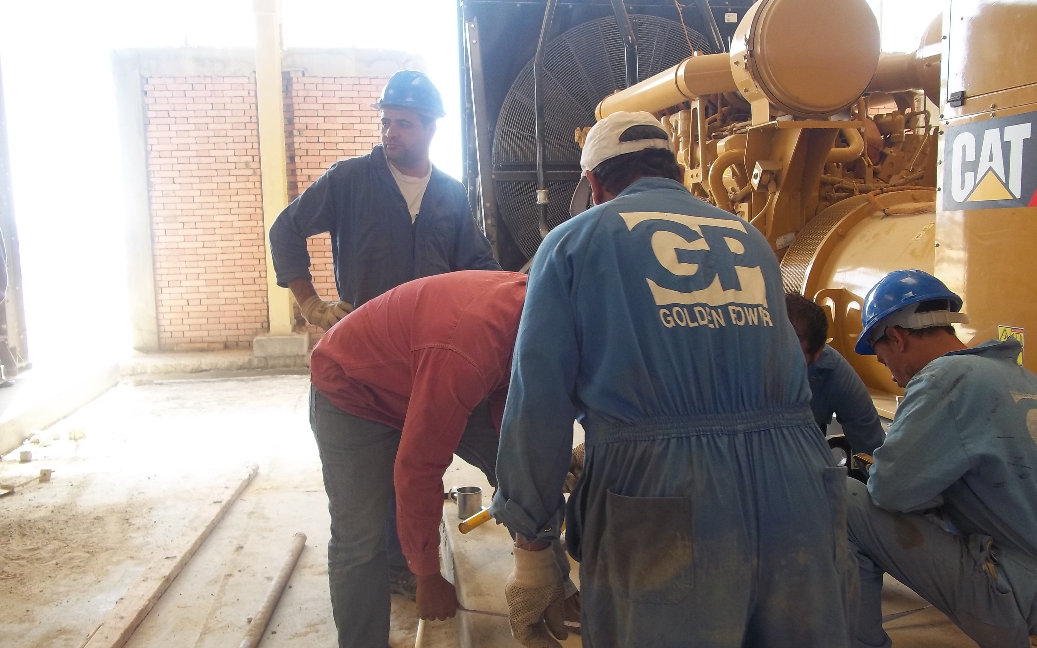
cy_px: 356
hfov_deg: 56.7
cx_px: 519
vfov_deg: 37.2
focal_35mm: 34
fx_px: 961
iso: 80
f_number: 2.9
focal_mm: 5.7
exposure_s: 1/80
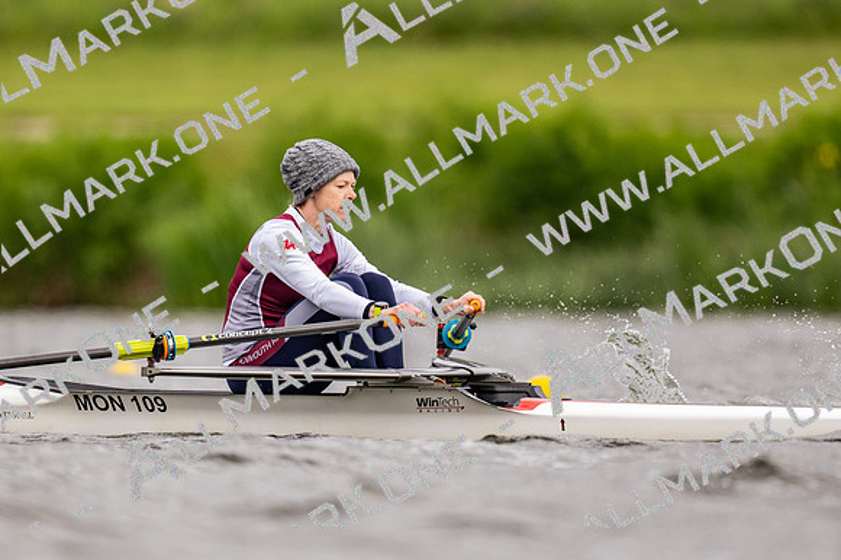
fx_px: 21012
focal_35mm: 900
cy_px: 280
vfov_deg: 1.5
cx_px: 420
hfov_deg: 2.3
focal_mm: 600
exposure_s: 1/2500
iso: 560
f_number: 4
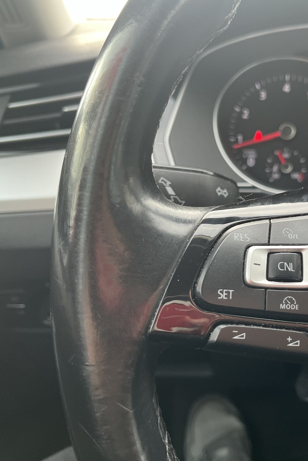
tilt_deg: -22.8
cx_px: 227
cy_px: 228
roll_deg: +4.9
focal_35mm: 37
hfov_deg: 35.3
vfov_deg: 51.9
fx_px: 474
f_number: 1.6
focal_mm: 5.1
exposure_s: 1/122
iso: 100
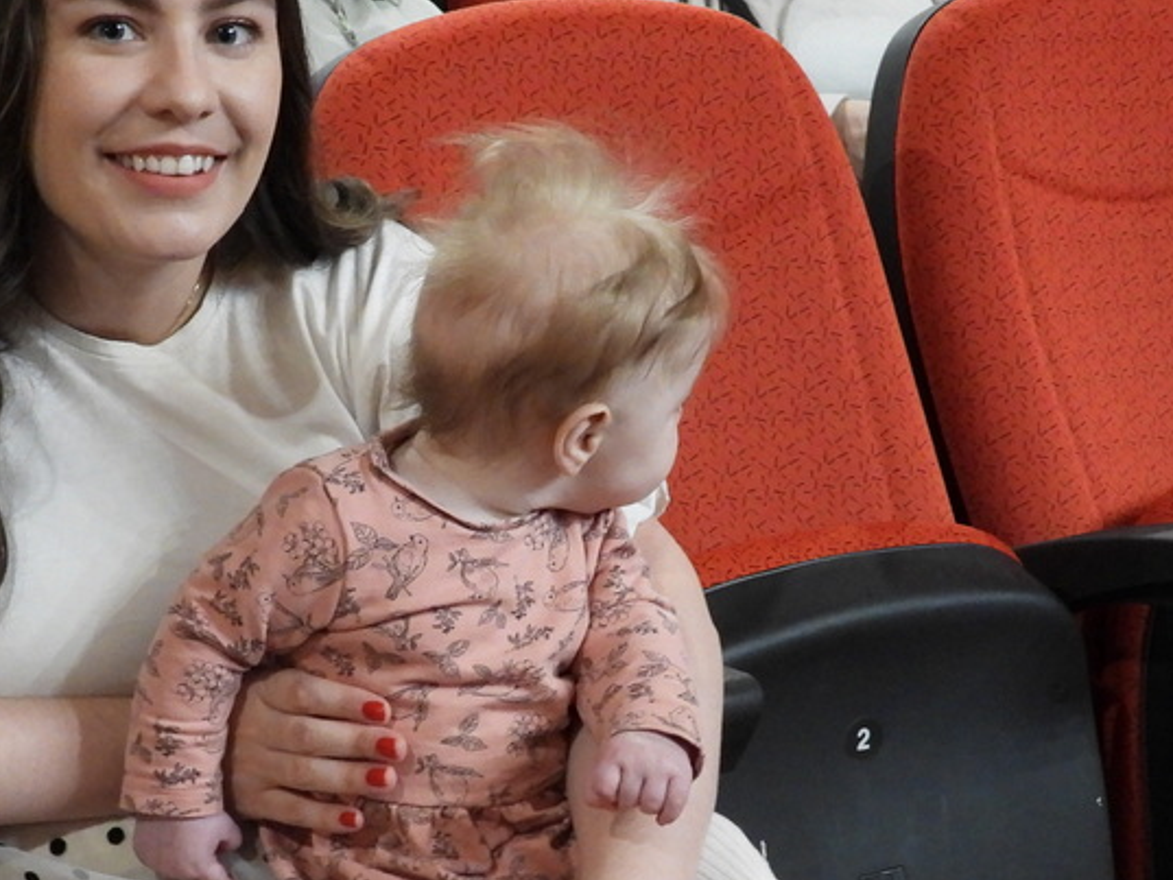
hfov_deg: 18.7
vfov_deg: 14.1
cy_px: 607
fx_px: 3559
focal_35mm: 105
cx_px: 435
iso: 800
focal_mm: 8.5
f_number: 3.2
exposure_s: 1/6
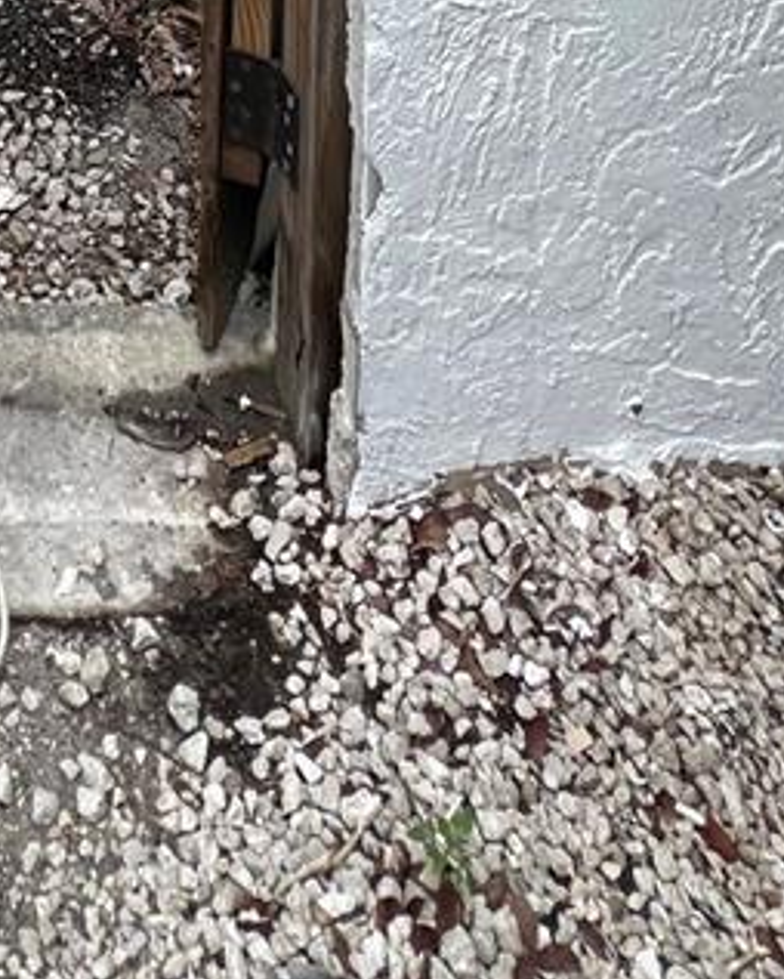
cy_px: -747
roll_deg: +0.6
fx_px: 1391
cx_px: -114
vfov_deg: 22.9
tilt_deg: -8.9
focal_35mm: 48
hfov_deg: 28.2
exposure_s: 1/615
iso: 32
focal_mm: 1.57
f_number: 1.8
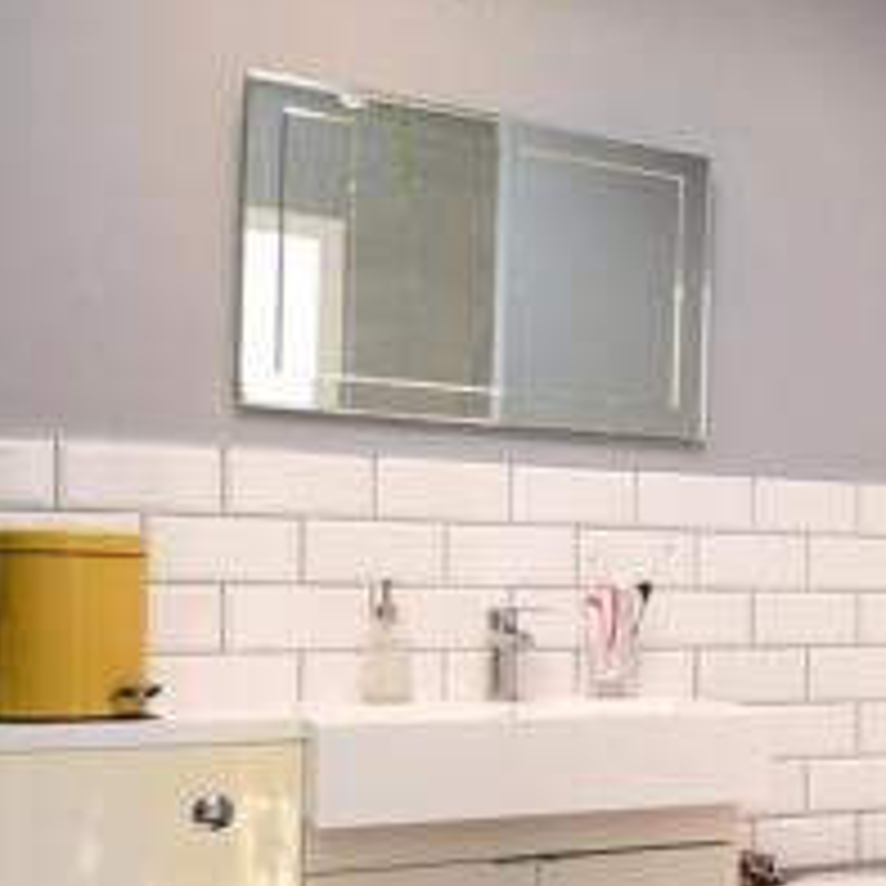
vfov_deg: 34.5
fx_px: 1410
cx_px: 1183
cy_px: 605
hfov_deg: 28.1
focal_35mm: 49
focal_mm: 11.5
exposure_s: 1/25
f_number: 8
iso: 400
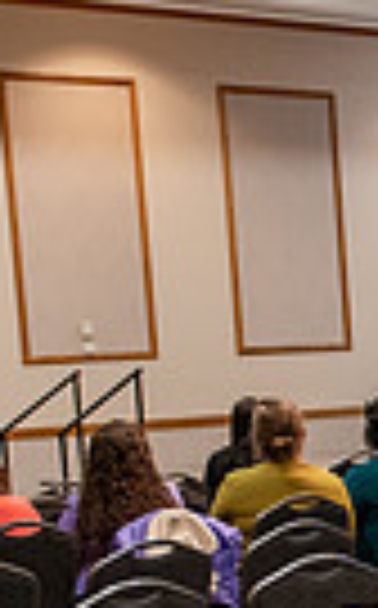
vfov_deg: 19.4
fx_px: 1736
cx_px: 770
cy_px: 574
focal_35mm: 105
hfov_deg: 11.2
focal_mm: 24
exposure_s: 1/160
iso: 2000
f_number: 3.2
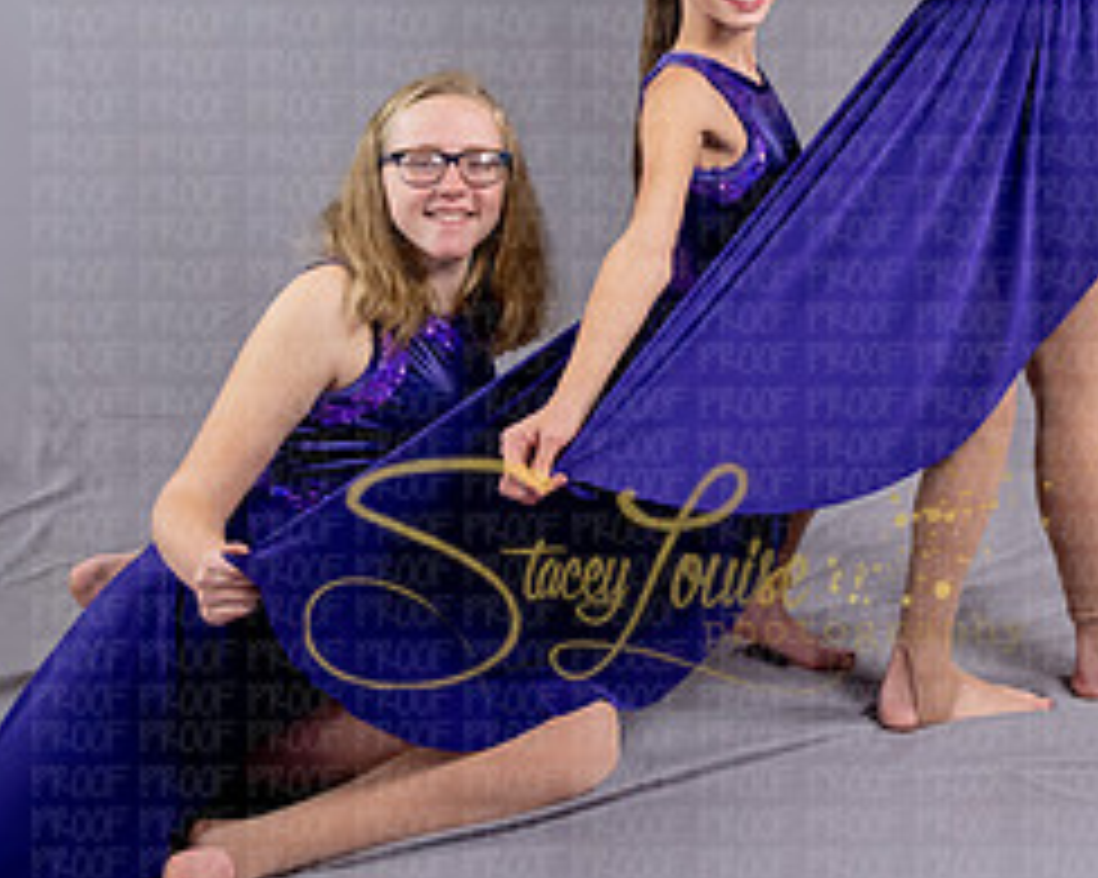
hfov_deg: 27.0
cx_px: 744
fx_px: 2274
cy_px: 145
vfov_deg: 21.5
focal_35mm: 70
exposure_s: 1/200
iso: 2500
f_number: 4.5
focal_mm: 24
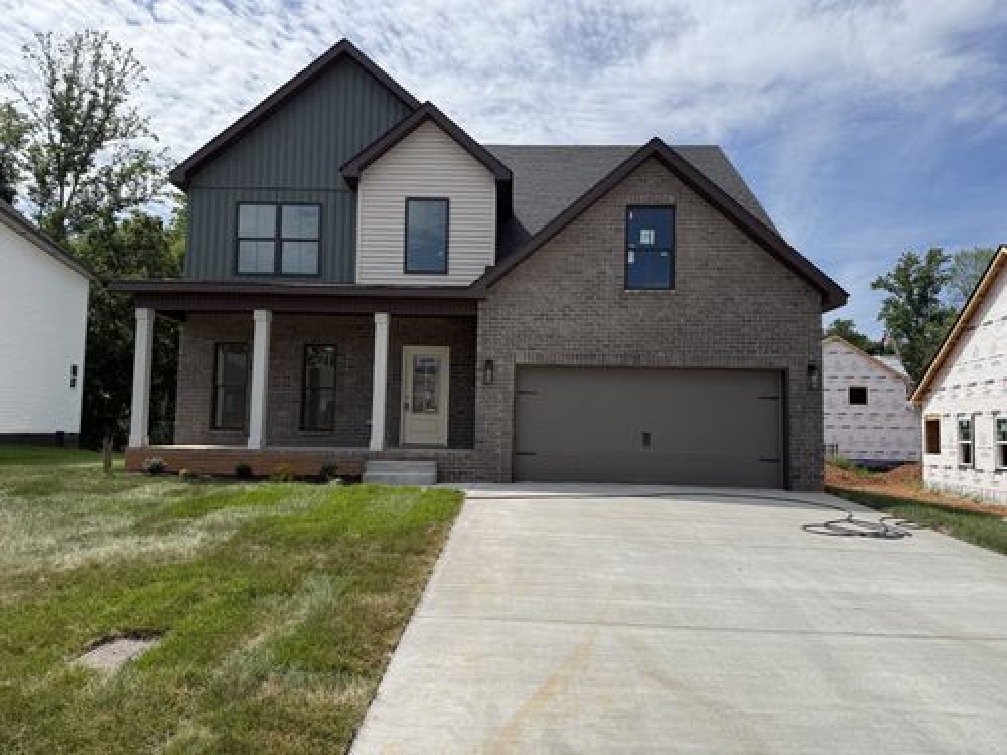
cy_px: 378
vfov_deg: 56.8
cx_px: 504
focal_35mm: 24
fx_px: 698
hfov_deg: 71.6
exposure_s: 1/6711
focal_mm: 6.76
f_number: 1.78
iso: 80
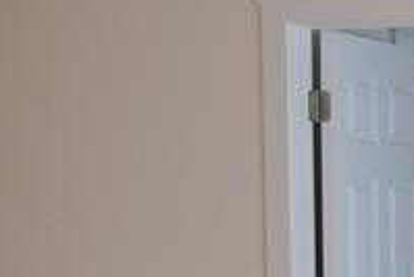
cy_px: 373
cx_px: 828
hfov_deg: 11.9
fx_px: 1772
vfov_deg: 8.8
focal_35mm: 154
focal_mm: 20
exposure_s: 1/80
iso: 400
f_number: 4.5
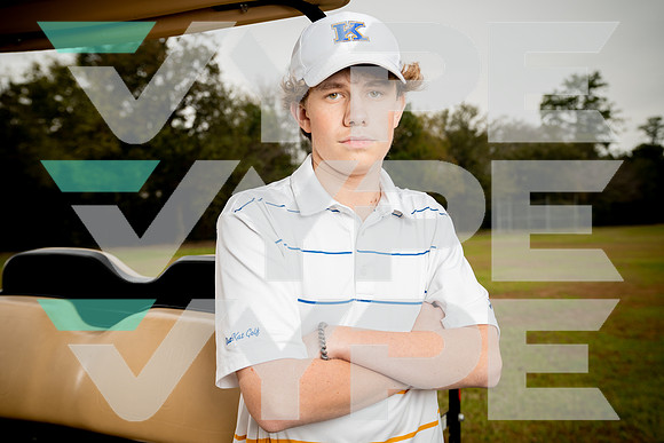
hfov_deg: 50.7
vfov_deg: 35.1
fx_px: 701
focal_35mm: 38
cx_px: 332
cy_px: 222
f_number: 4.5
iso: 200
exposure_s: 1/250
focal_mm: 38
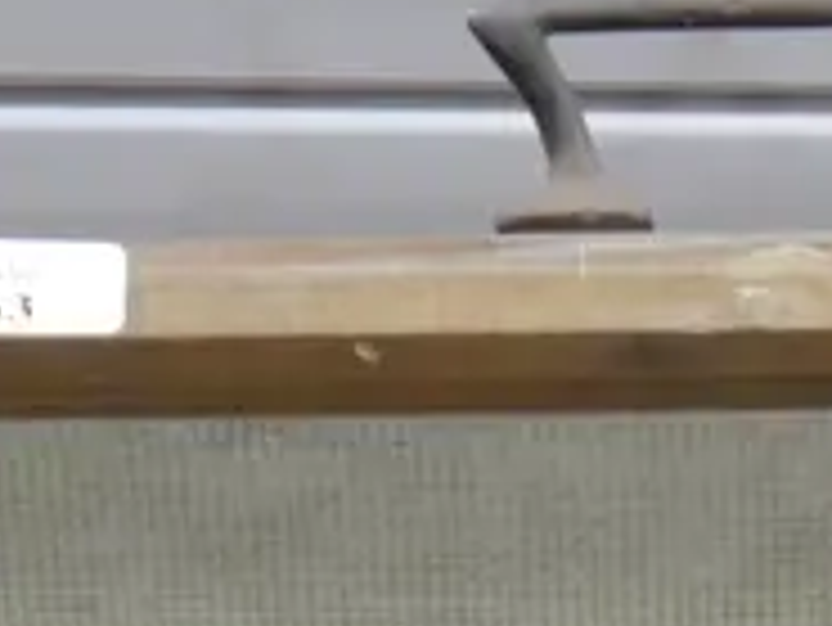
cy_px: 1344
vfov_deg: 4.7
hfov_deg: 6.4
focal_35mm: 310
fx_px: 7456
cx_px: 697
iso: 800
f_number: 5.3
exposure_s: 1/60
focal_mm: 28
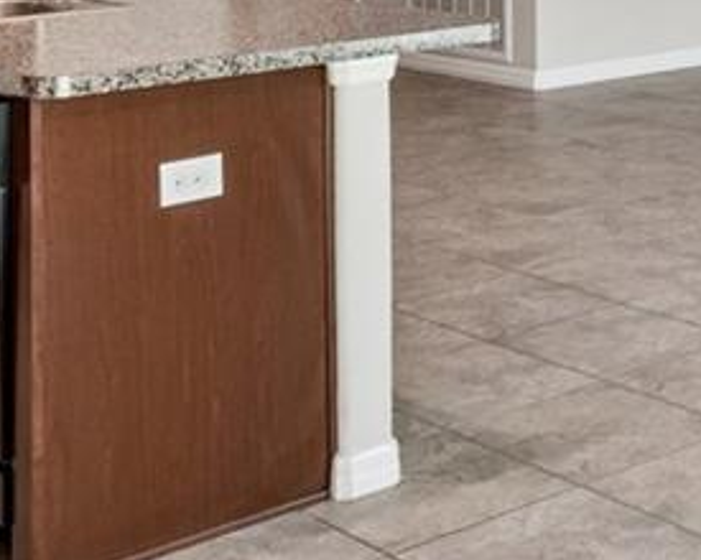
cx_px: 788
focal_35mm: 82
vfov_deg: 17.6
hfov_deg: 21.9
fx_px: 1701
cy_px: -155
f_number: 7.1
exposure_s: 1/5
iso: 100
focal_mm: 10
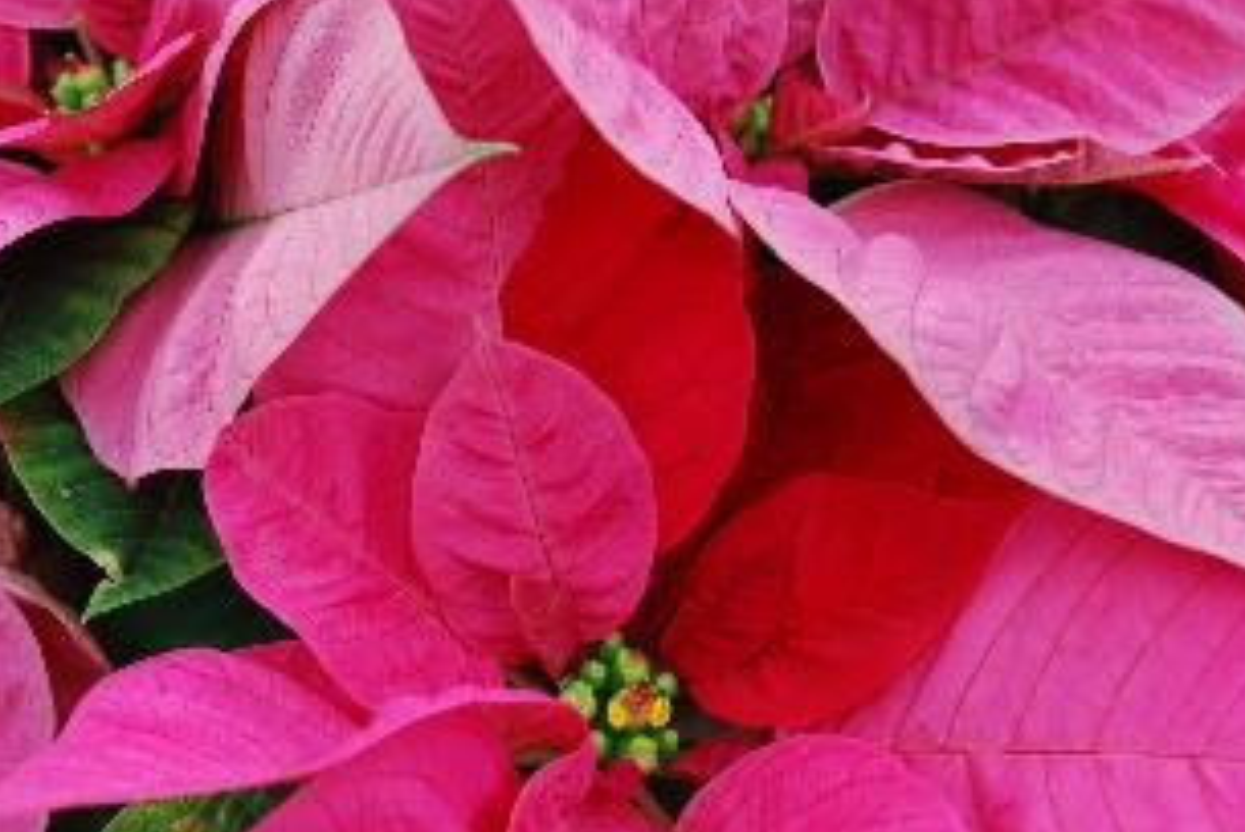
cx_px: 449
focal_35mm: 63
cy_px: 469
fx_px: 2181
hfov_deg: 31.7
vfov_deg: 21.6
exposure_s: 1/60
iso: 200
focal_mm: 32
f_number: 6.3
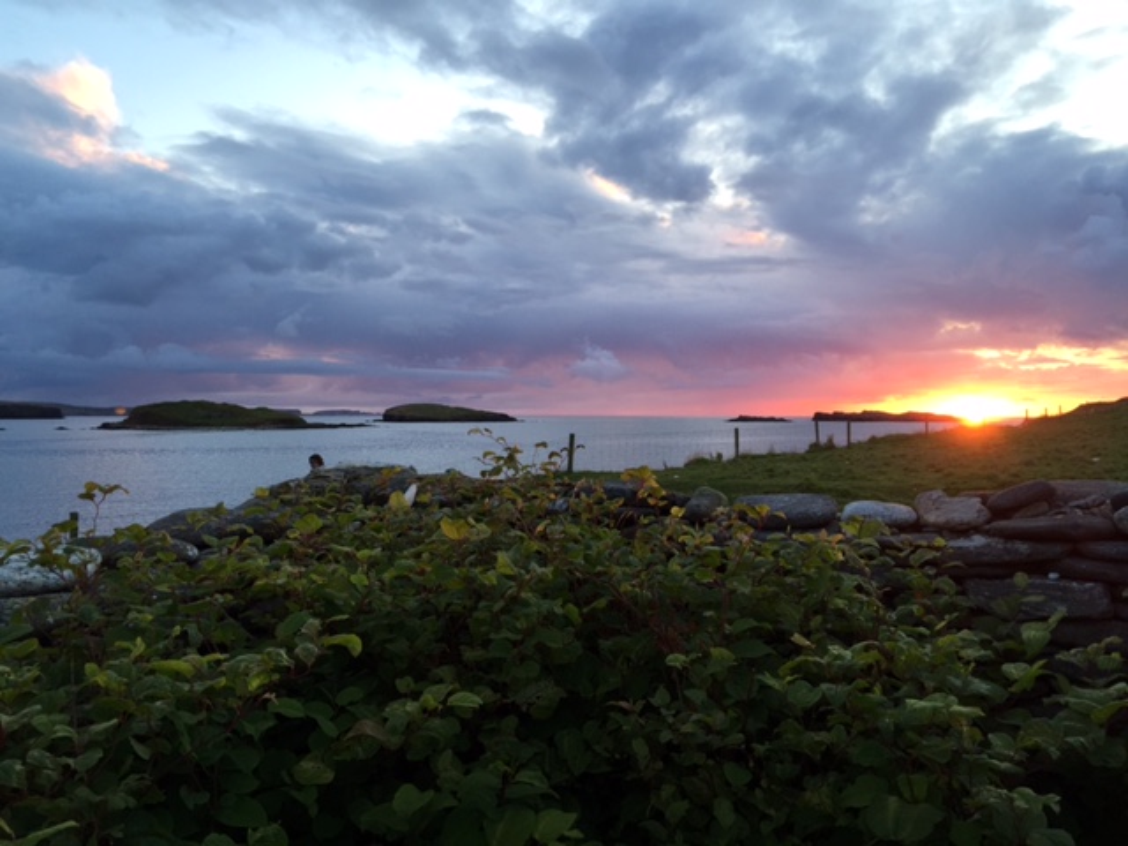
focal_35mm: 29
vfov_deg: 48.2
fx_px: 945
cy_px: 423
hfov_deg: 61.7
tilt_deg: +0.3
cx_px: 564
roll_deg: +0.1
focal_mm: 4.15
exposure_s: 1/60
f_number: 2.2
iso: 32
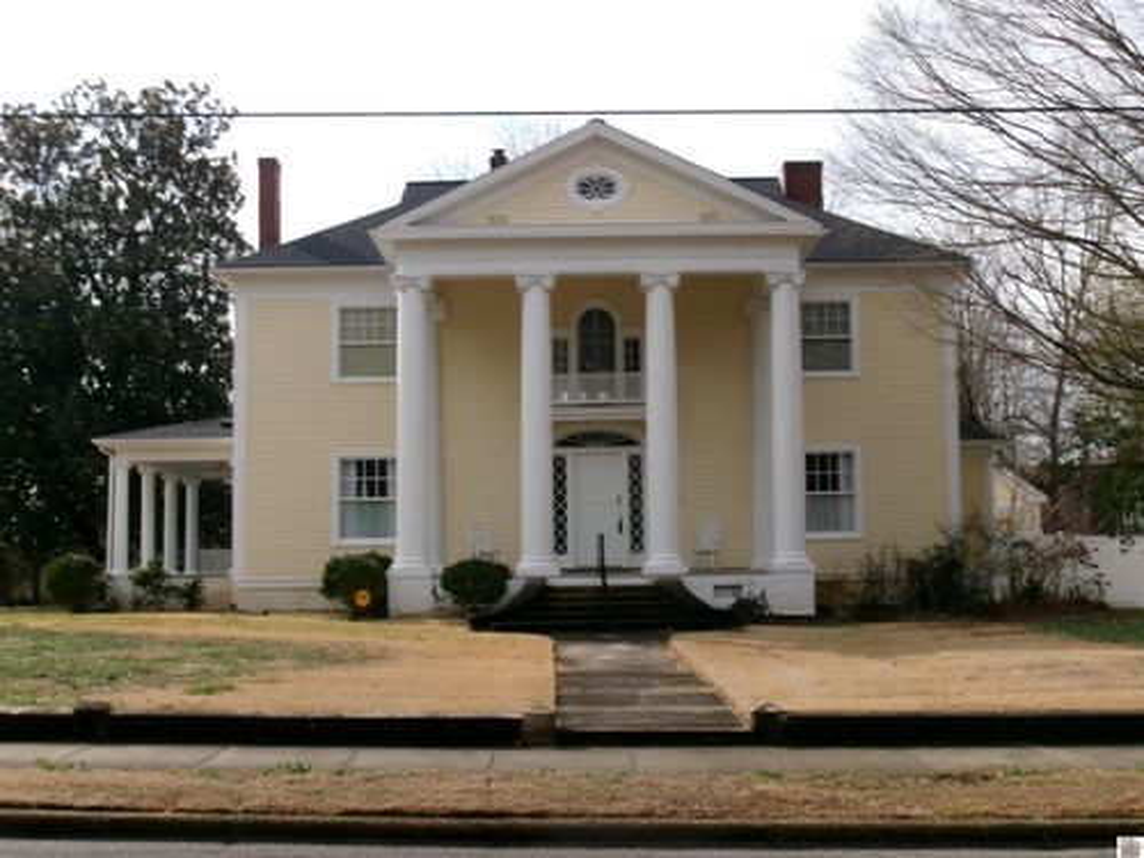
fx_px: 1752
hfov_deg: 36.2
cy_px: 429
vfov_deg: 27.5
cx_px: 572
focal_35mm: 53
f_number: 13.1
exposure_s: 1/85
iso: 100
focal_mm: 9.5
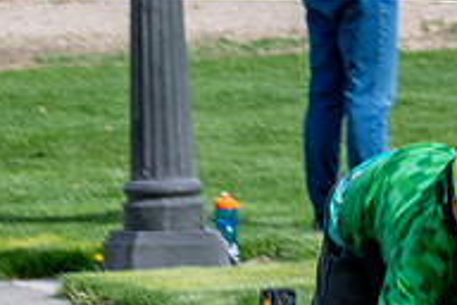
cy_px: 471
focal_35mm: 648
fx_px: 8225
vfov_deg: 2.1
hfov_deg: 3.2
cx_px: 673
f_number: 10
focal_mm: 102
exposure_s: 1/160
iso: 200
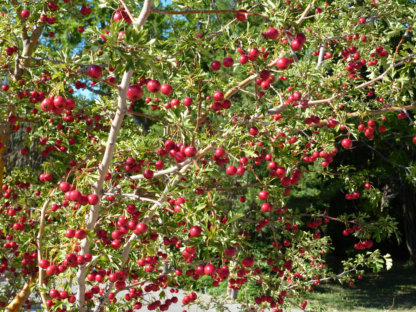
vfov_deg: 24.8
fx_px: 709
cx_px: 208
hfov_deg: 32.7
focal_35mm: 59
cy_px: 156
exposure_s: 1/250
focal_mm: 9.7
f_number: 3.9
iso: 80
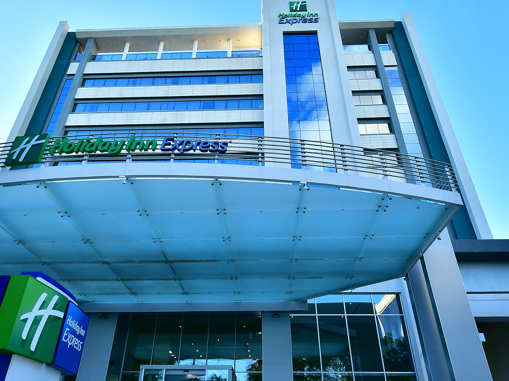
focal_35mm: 25
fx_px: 368
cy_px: 205
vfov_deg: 54.8
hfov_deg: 69.4
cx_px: 246
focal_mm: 12
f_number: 7.1
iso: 160
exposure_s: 1/125
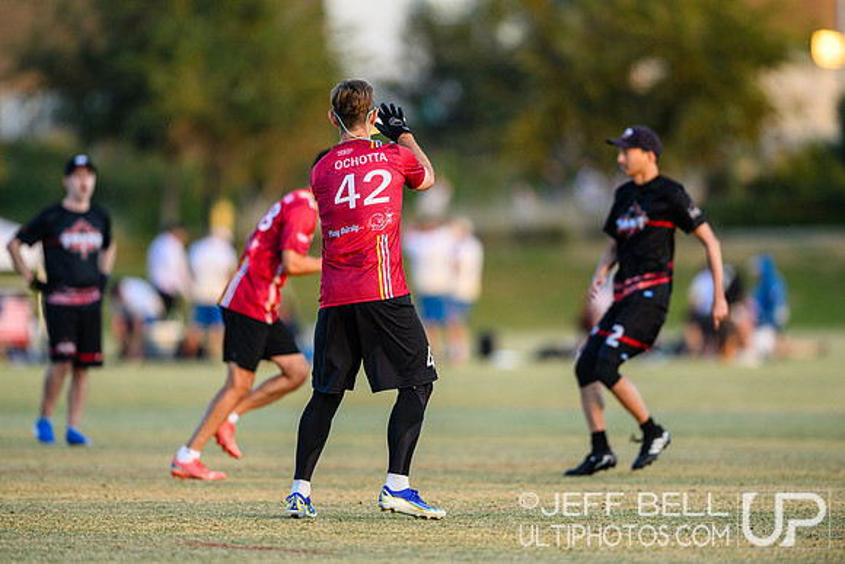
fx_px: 9391
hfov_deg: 5.2
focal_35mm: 400
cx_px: 422
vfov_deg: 3.4
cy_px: 282
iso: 720
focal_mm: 400
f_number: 3.2
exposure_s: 1/1000
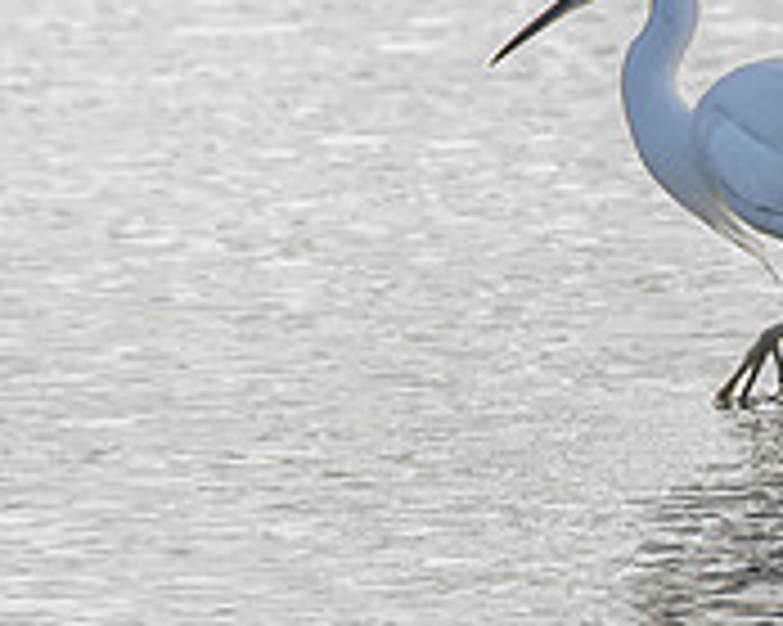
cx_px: 403
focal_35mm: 2500
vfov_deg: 0.6
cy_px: 149
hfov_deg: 0.8
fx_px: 57902
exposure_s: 1/1600
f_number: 8
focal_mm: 400
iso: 2200
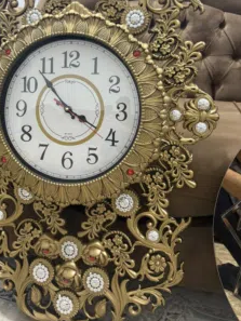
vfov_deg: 51.7
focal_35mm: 35
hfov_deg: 40.3
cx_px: 83
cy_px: 110
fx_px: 325
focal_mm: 5.96
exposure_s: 1/50
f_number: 1.6
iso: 160
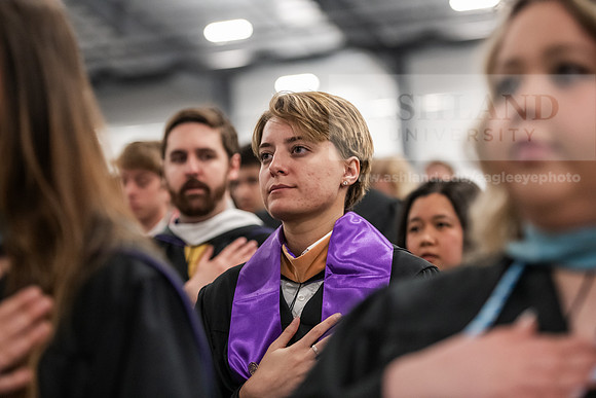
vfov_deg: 13.7
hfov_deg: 20.4
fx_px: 1656
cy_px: 199
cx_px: 298
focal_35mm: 100
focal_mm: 100
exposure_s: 1/250
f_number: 3.2
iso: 4000
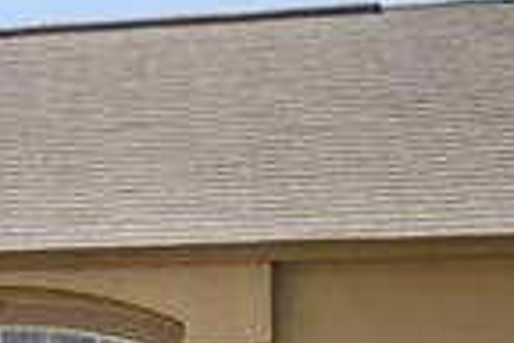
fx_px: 1628
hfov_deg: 16.1
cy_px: 459
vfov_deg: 11.7
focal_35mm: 114
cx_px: -296
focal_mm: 16
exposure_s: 1/50
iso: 125
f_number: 20
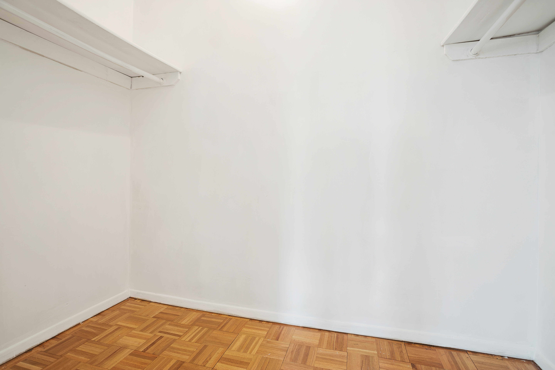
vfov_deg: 70.4
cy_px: 185
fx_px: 262
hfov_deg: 93.3
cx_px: 278
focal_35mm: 17
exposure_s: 1/1.25
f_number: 8
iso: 100
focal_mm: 17
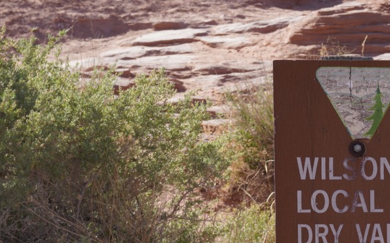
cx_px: 554
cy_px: 380
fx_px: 1742
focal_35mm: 164
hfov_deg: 12.3
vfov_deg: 7.8
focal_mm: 46
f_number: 11
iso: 100
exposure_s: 1/100
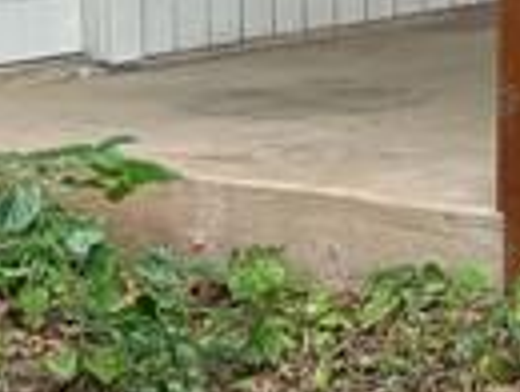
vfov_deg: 7.6
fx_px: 2844
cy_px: -396
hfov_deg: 8.9
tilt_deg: +1.4
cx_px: 1468
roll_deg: +0.7
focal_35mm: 189
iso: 100
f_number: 1.78
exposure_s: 1/1091
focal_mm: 6.76
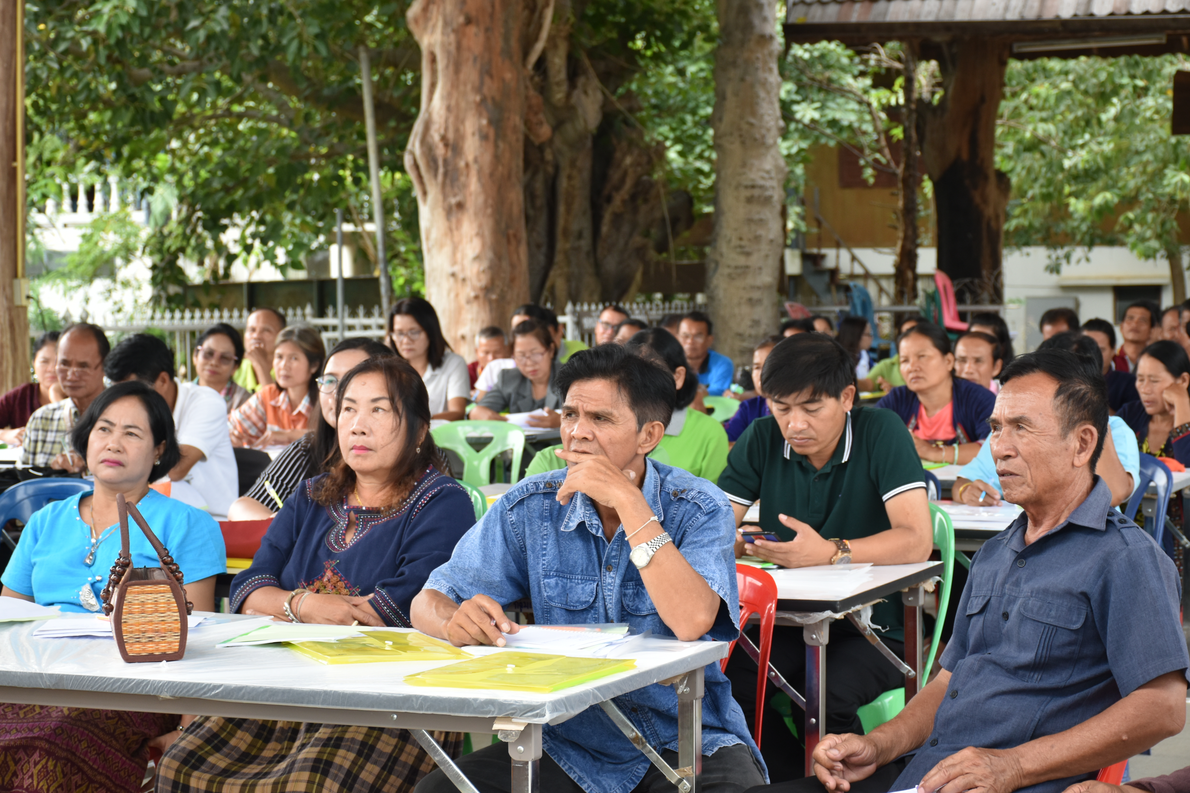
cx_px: 595
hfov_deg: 26.0
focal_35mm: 78
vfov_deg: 17.5
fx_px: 2578
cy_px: 396
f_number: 6.3
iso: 400
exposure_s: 1/160
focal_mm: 52
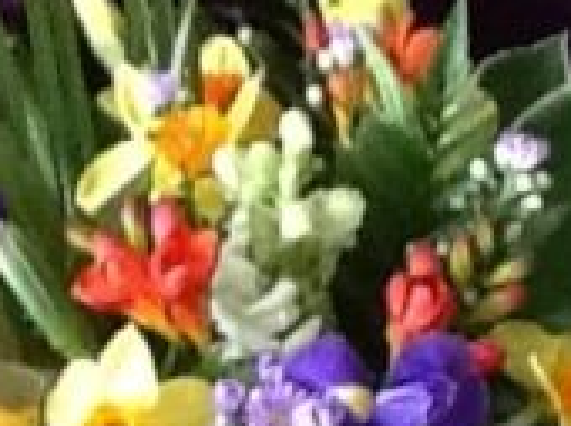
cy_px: 584
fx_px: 3278
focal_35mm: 199
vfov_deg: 7.4
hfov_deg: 9.9
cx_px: -27
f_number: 2.4
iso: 200
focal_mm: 2.03
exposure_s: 1/30
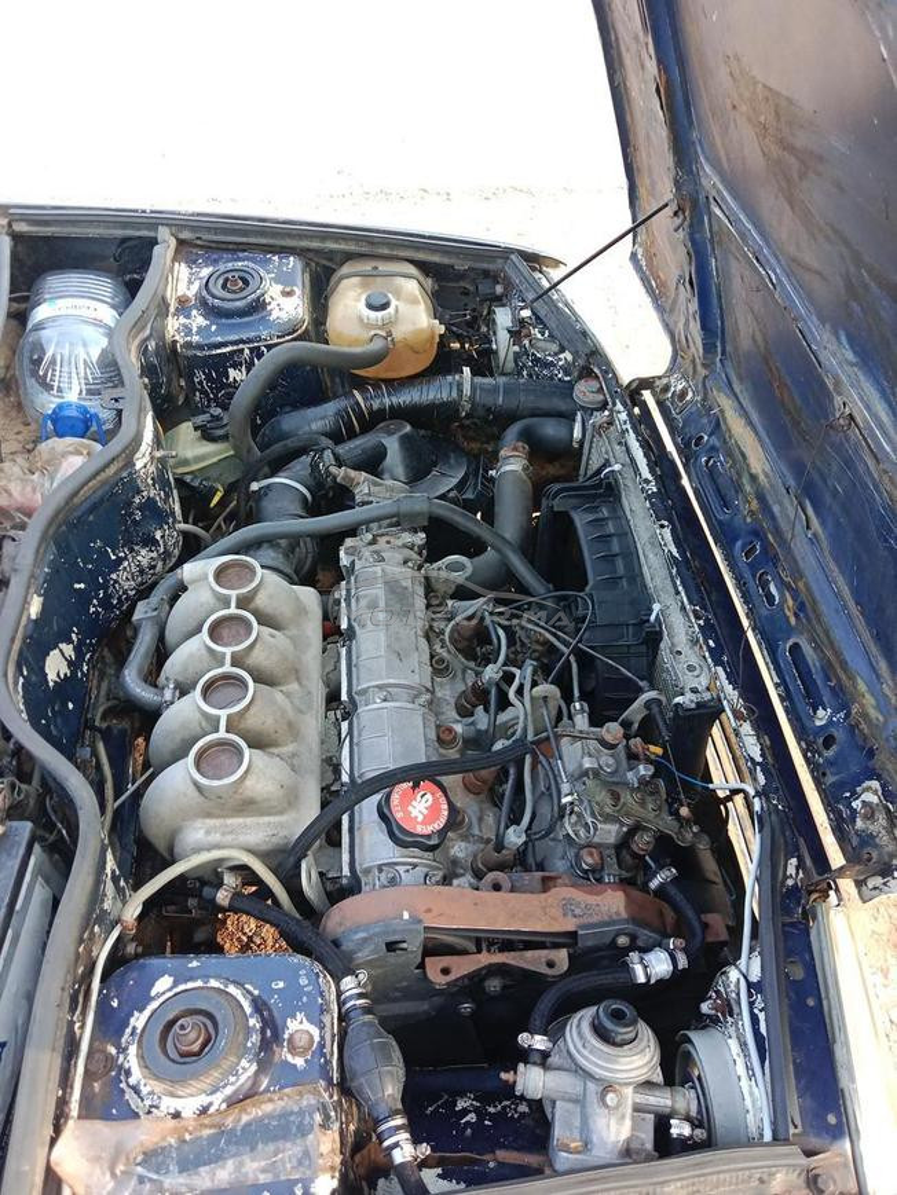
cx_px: 448
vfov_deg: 65.3
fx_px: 933
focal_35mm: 27
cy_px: 598
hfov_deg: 51.4
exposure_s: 1/100
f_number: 2.2
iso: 196
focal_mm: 3.65
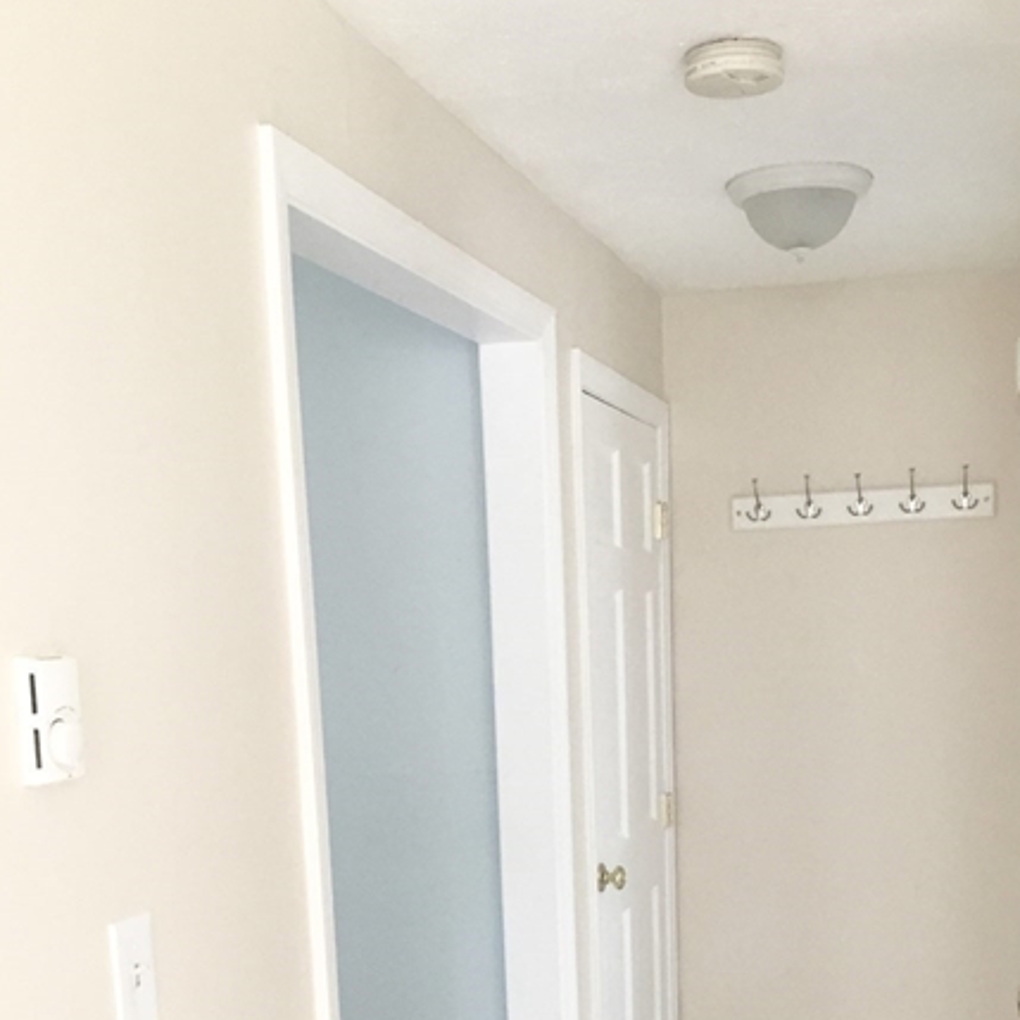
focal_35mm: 49
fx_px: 1634
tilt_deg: -10.1
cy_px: 896
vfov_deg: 33.1
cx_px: 637
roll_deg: +2.7
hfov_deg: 34.5
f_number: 2.4
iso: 80
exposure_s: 1/30
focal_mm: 3.3
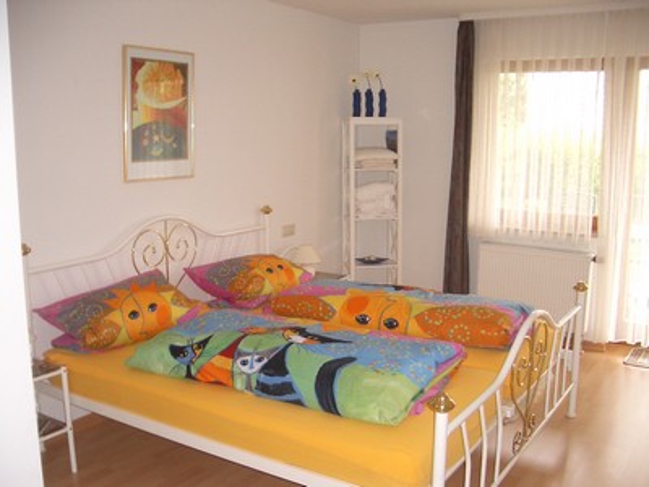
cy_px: 244
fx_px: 656
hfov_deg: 52.6
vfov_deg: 40.7
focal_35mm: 35
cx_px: 324
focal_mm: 5.8
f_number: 2.6
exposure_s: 1/40
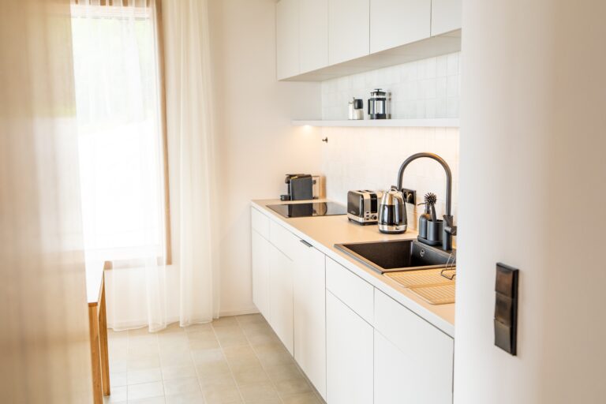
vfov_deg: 37.9
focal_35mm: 35
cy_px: 202
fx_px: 589
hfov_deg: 54.4
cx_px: 303
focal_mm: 35
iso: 200
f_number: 2.8
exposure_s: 1/250
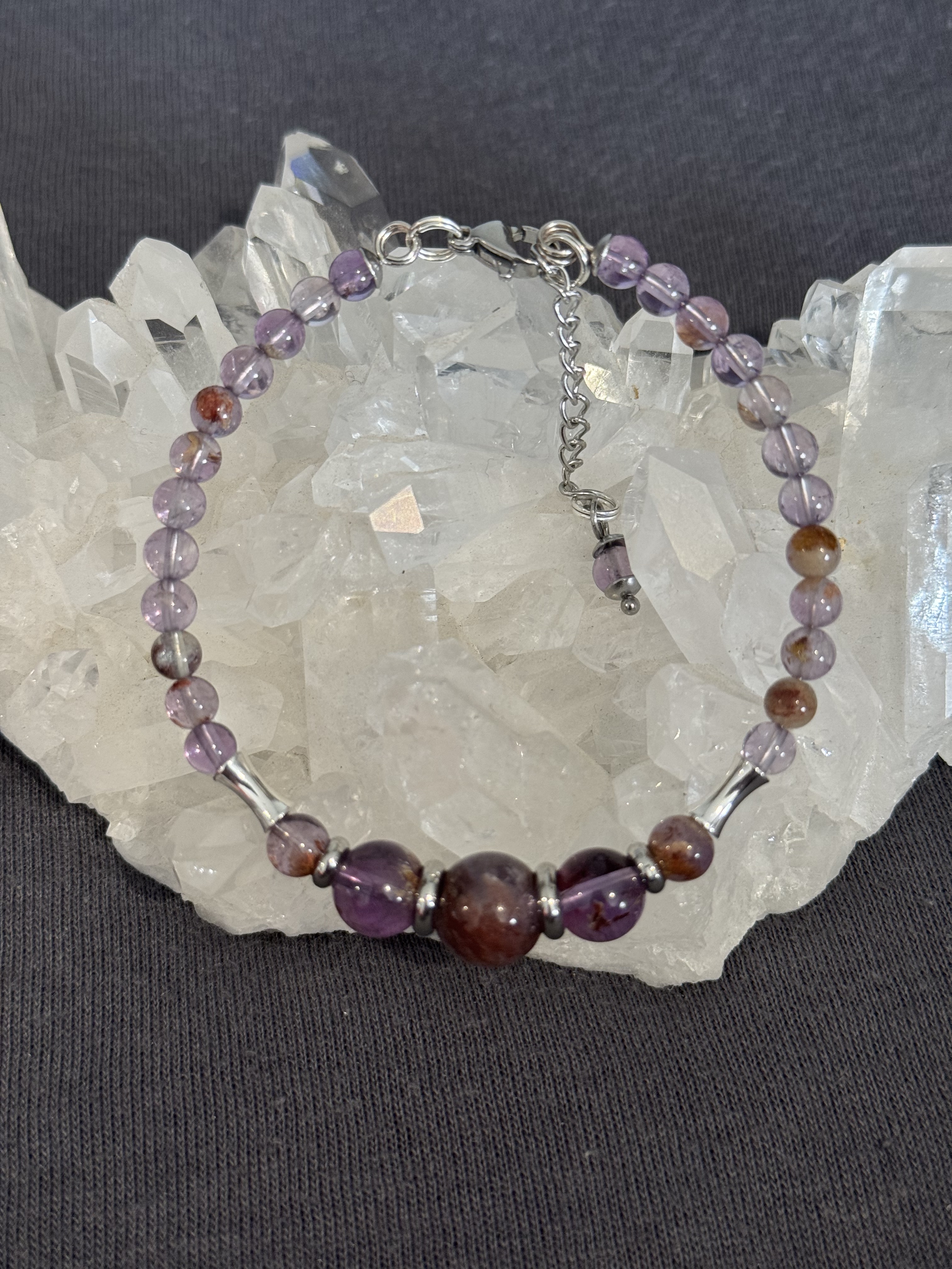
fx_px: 1760
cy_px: 634
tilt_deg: -54.4
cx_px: 476
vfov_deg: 39.7
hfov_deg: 30.3
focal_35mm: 48
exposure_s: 1/50
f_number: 1.78
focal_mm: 6.76
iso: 100
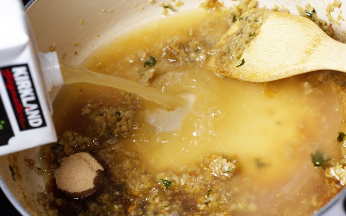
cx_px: 209
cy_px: 123
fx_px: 867
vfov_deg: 14.2
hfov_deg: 22.5
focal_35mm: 92
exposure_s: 1/100
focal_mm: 70
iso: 100
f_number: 6.3
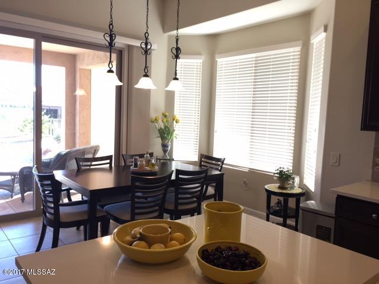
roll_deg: -2.4
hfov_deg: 61.7
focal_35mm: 29
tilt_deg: -4.8
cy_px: 142
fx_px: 318
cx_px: 190
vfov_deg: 48.2
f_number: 2.2
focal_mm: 4.15
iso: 32
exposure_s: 1/30
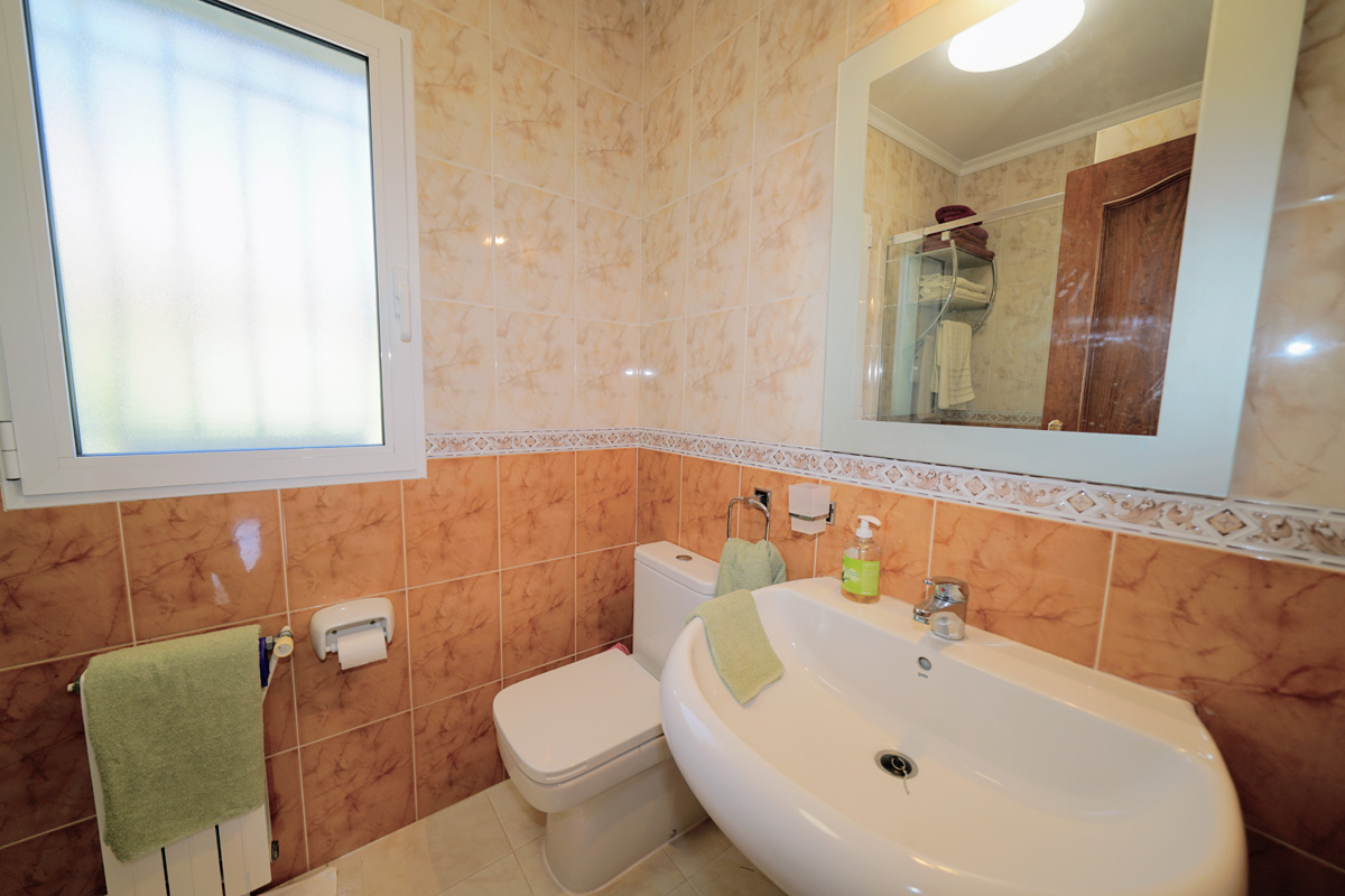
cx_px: 672
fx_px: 448
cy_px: 448
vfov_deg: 90.0
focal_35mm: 12
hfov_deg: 112.6
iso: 125
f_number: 4
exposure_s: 1/60
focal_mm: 12
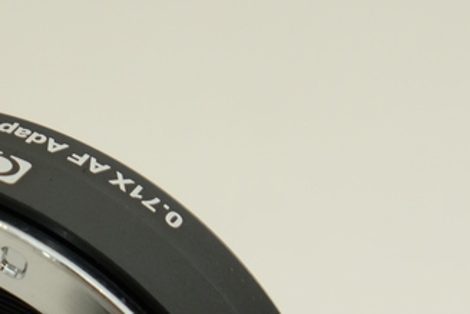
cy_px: 505
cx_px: 13
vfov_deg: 4.7
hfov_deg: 7.1
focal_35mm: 289
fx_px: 3775
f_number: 8
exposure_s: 1/125
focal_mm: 52.7
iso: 200
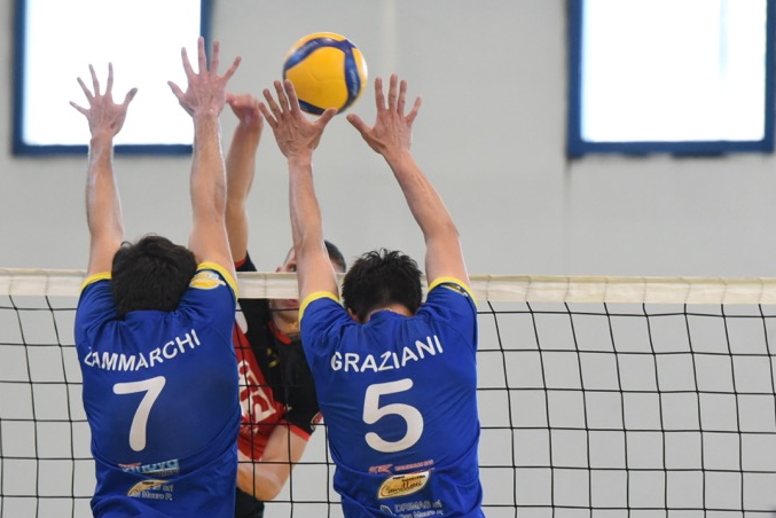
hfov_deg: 6.2
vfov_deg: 4.2
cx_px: 371
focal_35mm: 331
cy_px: 313
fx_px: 7138
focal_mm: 175
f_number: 4
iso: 4000
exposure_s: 1/1000
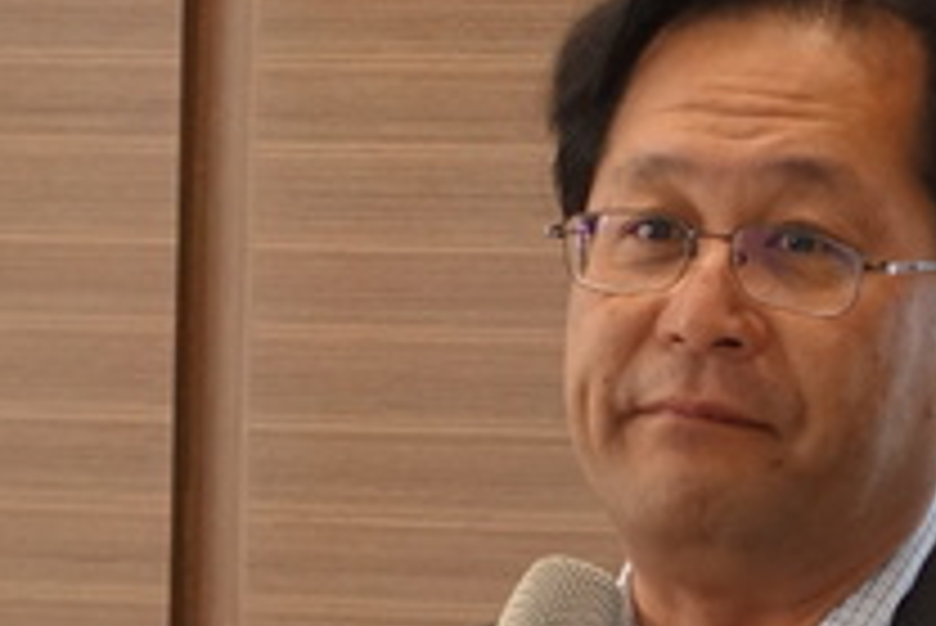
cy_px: 851
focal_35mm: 403
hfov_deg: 5.1
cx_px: 459
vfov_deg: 3.4
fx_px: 10485
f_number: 2.8
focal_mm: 25.7
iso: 320
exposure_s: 1/80
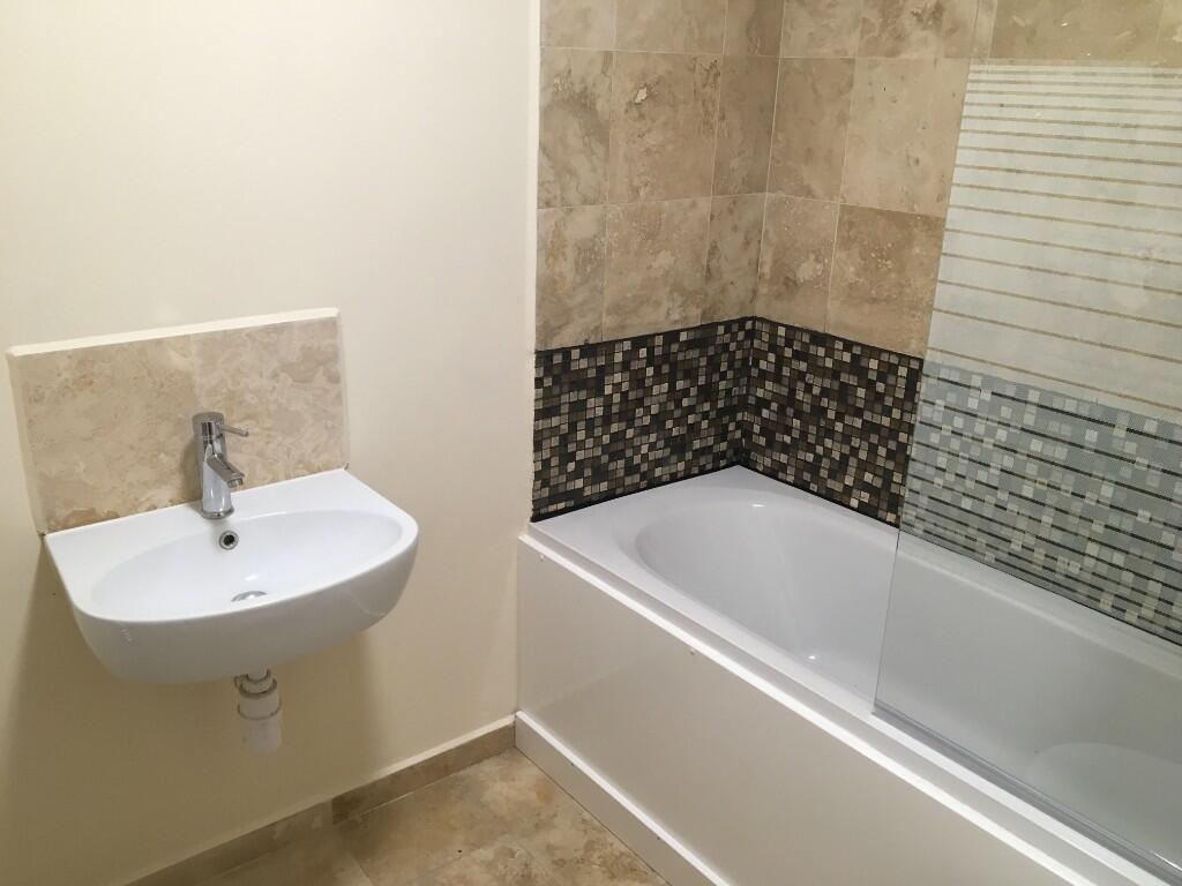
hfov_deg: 61.7
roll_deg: -3.3
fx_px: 990
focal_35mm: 29
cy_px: 443
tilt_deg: -21.7
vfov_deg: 48.2
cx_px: 591
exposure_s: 1/33
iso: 80
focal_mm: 4.15
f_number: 2.2
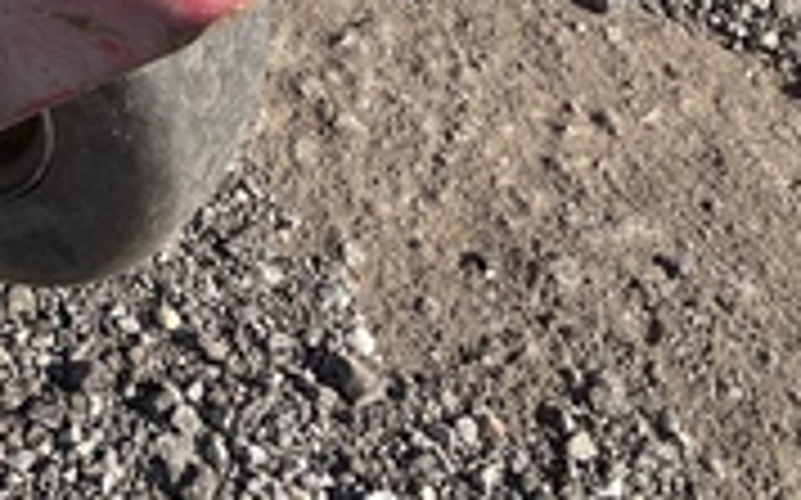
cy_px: 32
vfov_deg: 18.5
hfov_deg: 28.1
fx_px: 1505
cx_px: 9
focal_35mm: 69
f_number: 1.8
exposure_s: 1/792
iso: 25
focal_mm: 3
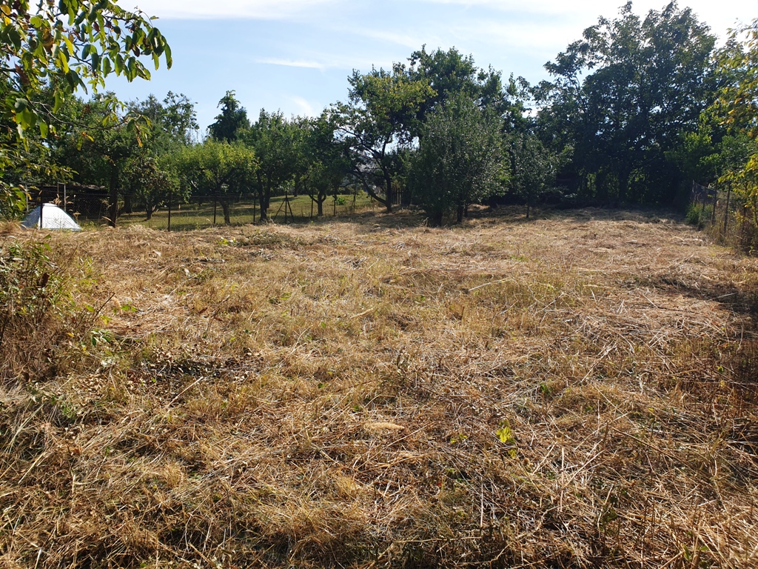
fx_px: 569
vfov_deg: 53.1
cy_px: 284
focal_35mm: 26
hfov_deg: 67.3
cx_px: 379
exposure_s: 1/1406
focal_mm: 4.3
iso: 50
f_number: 2.4
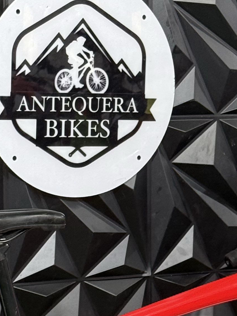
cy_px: 262
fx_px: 1561
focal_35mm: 171
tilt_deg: -6.0
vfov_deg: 11.5
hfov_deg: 8.7
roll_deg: -0.9
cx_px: 58
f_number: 1.78
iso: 200
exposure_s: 1/60
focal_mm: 6.76
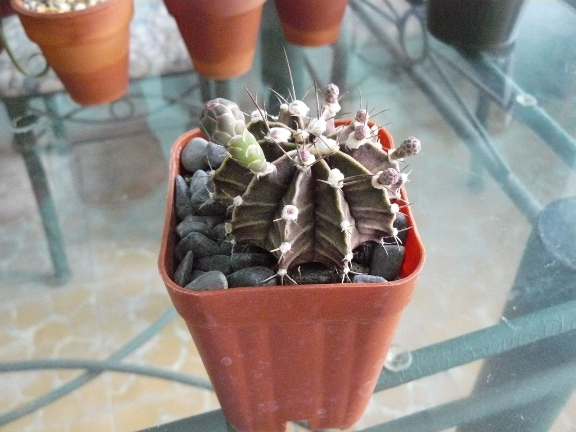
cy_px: 216
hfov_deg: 51.4
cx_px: 288
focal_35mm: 36
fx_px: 599
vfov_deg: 39.7
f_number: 2.8
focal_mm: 6
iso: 800
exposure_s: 1/13
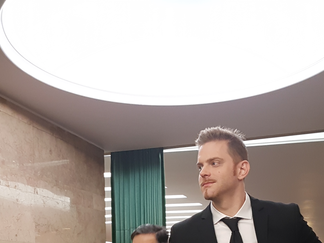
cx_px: 170
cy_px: 254
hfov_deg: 34.9
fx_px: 515
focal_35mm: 55
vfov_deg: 25.0
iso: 320
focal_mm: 4.2
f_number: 1.7
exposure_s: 1/50
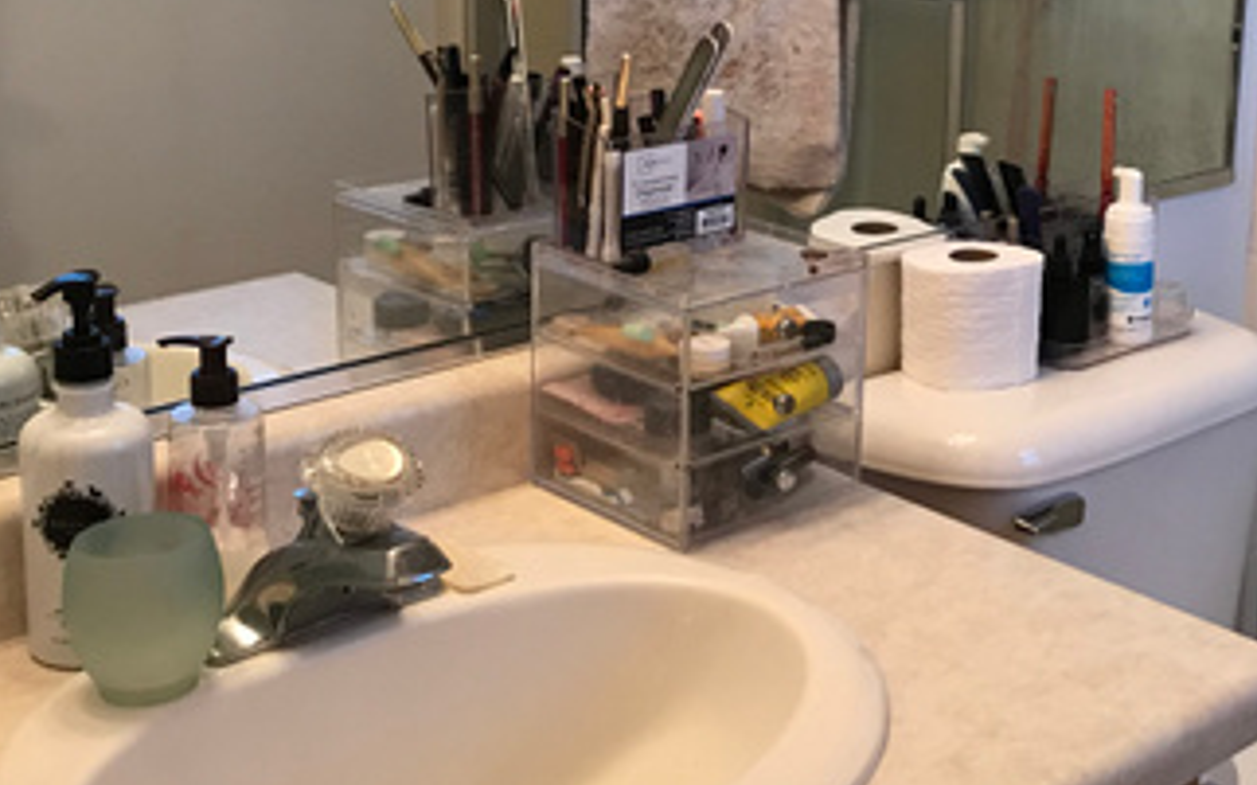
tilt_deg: -12.9
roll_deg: -3.8
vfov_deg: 21.8
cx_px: 1042
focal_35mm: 59
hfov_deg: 33.4
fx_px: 2020
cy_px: 211
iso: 50
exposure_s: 1/15
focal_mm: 3.99
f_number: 1.8
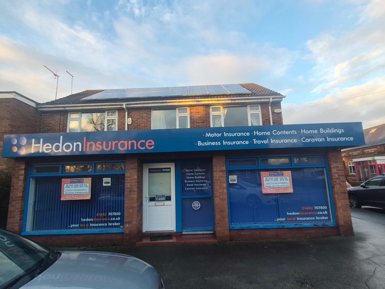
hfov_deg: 106.2
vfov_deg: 89.9
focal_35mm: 13
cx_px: 192
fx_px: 145
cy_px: 144
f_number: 2.2
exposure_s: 1/359
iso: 100
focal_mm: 1.74
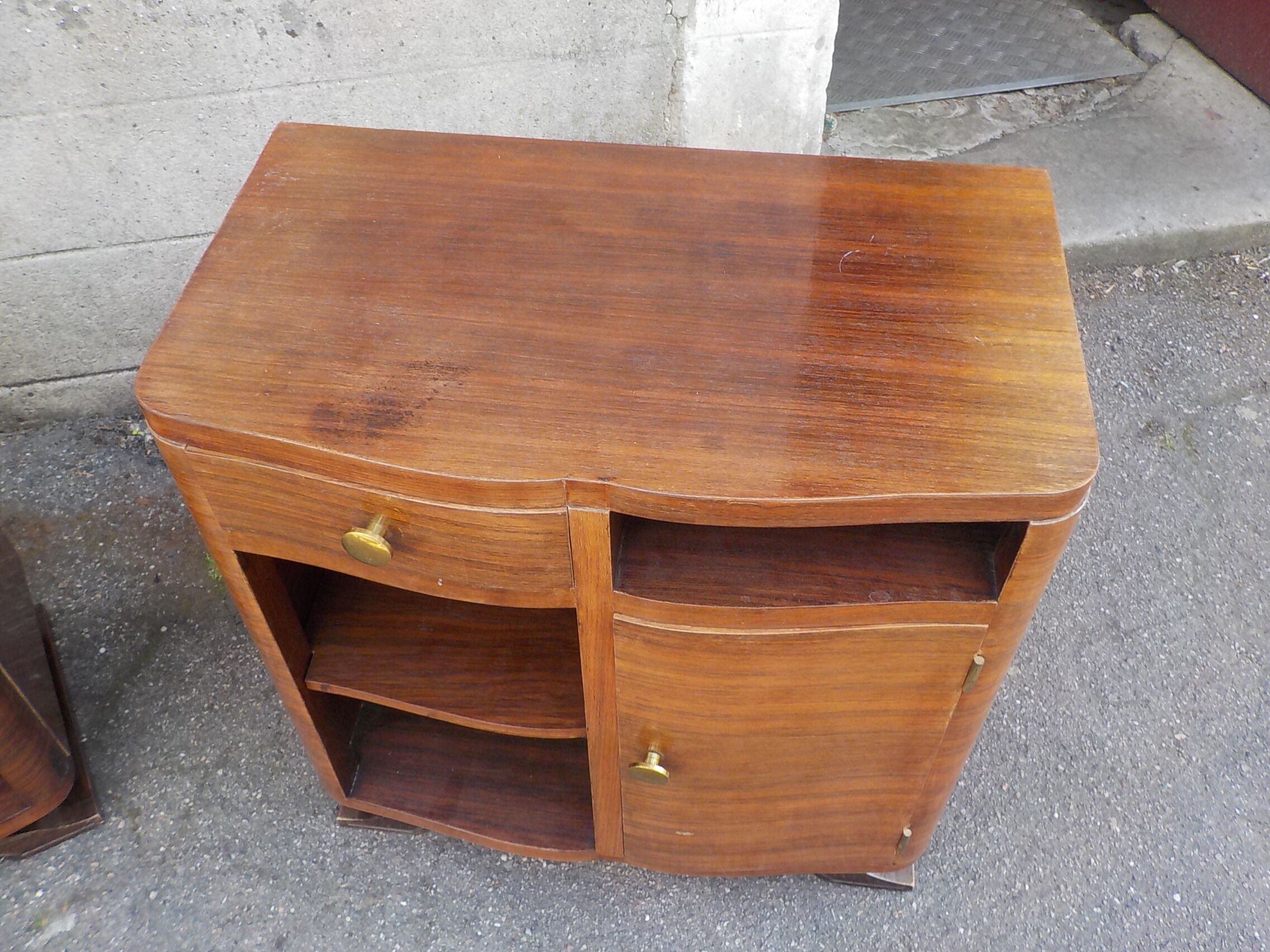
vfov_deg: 46.8
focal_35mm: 30
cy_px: 476
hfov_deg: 60.0
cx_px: 635
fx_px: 1101
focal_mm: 4.1
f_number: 3.3
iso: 125
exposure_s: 1/125
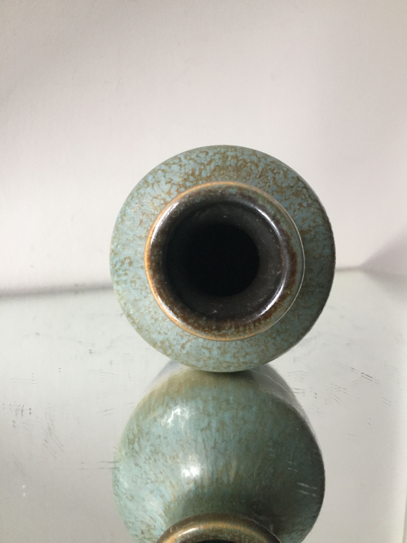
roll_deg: +0.0
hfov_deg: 48.2
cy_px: 272
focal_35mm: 29
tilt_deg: -9.5
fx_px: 455
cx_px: 204
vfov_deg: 61.7
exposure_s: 1/33
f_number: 2.2
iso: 200
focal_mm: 4.15
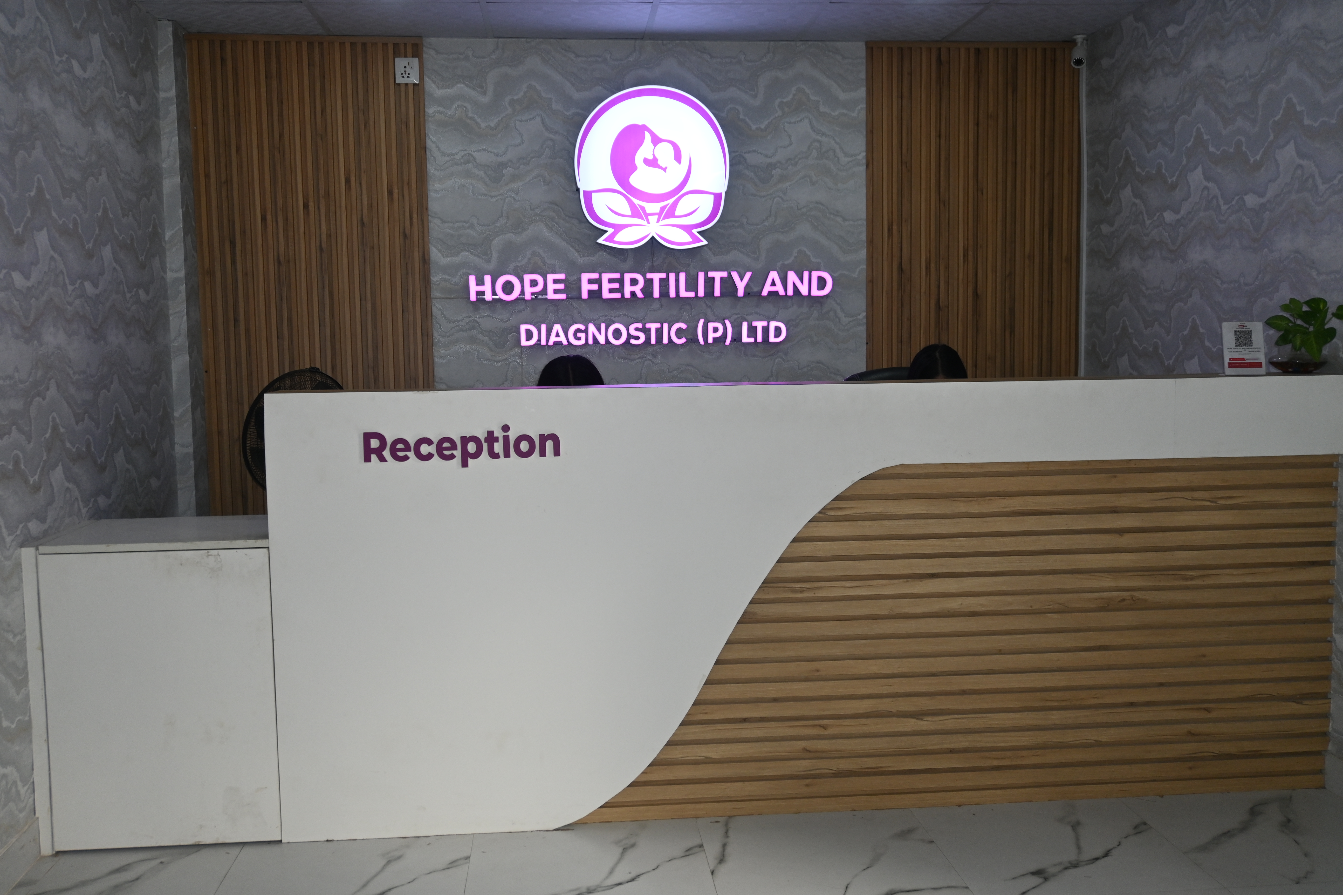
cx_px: 672
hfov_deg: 57.2
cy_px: 448
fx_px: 1231
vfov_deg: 40.0
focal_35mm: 33
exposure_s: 1/125
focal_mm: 22
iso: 250
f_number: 4
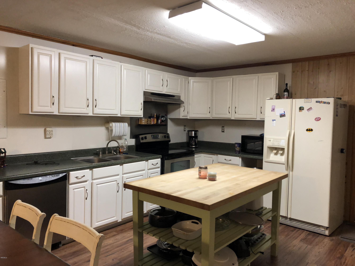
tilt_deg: -3.3
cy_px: 133
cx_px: 178
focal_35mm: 28
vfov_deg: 49.7
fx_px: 287
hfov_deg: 63.4
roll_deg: -0.9
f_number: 1.8
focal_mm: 3.99
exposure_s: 1/60
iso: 160
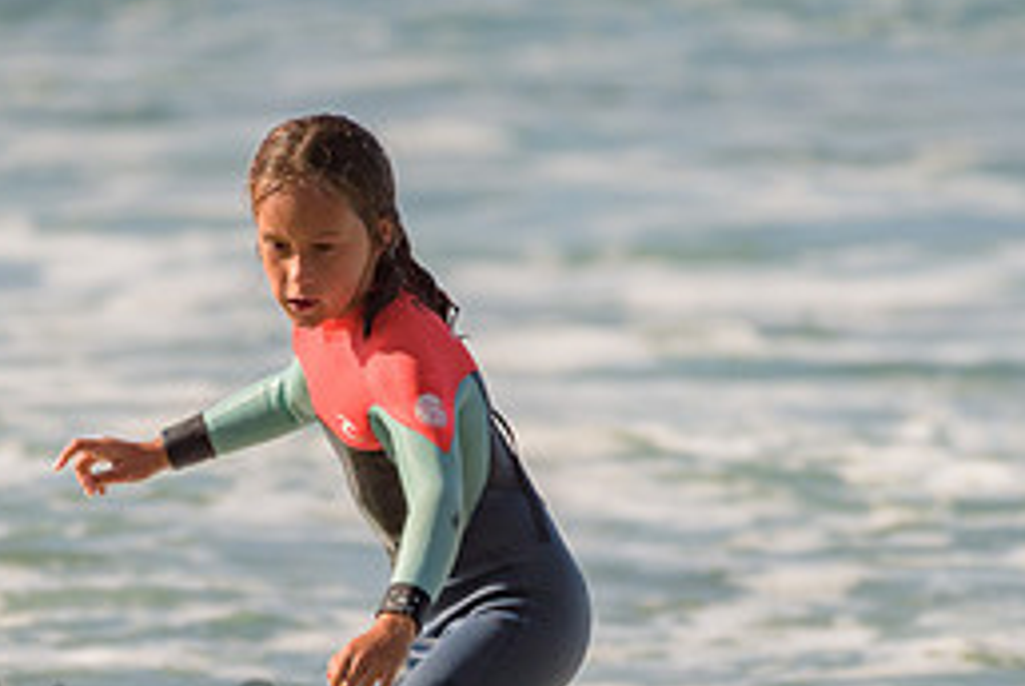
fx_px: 39421
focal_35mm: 1383
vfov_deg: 1.0
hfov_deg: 1.5
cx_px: 413
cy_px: 729
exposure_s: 1/2000
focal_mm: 500
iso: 140
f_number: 5.6
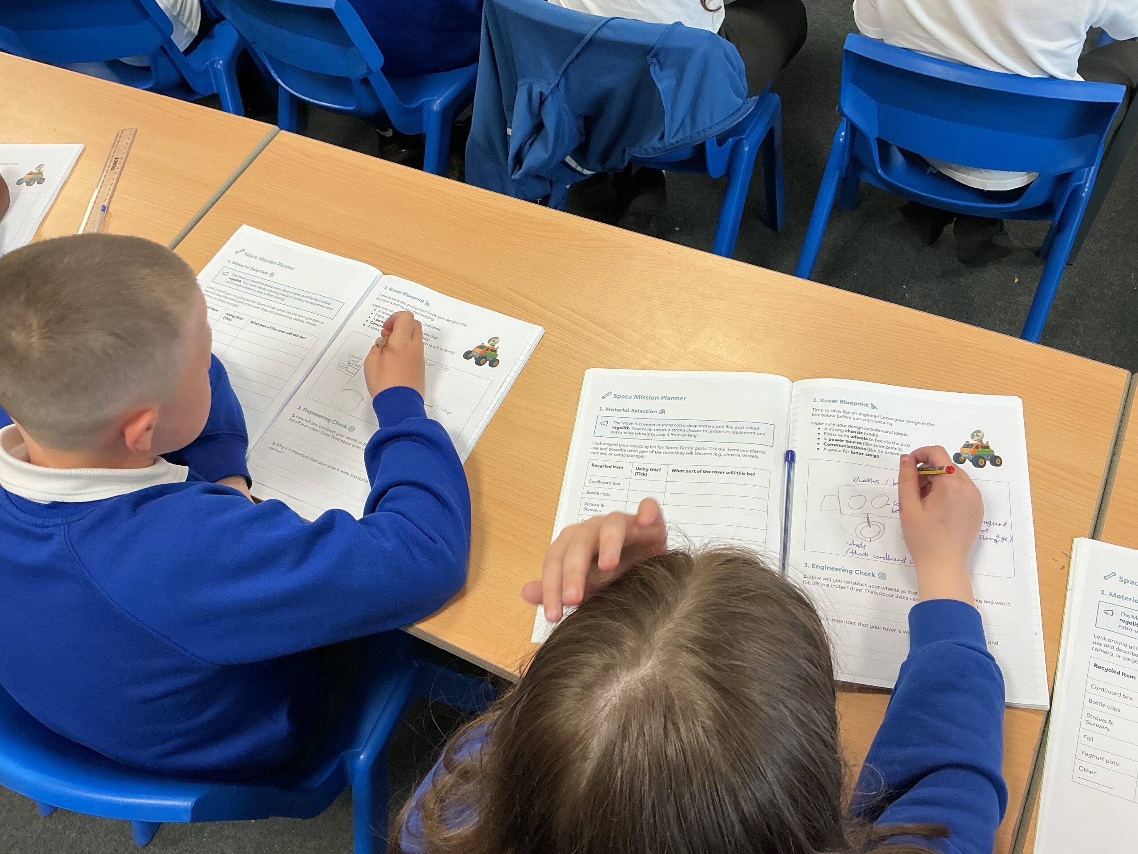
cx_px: 569
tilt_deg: -56.8
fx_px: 953
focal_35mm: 29
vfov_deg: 48.2
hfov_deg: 61.7
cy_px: 427
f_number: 1.8
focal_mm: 3
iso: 50
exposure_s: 1/50
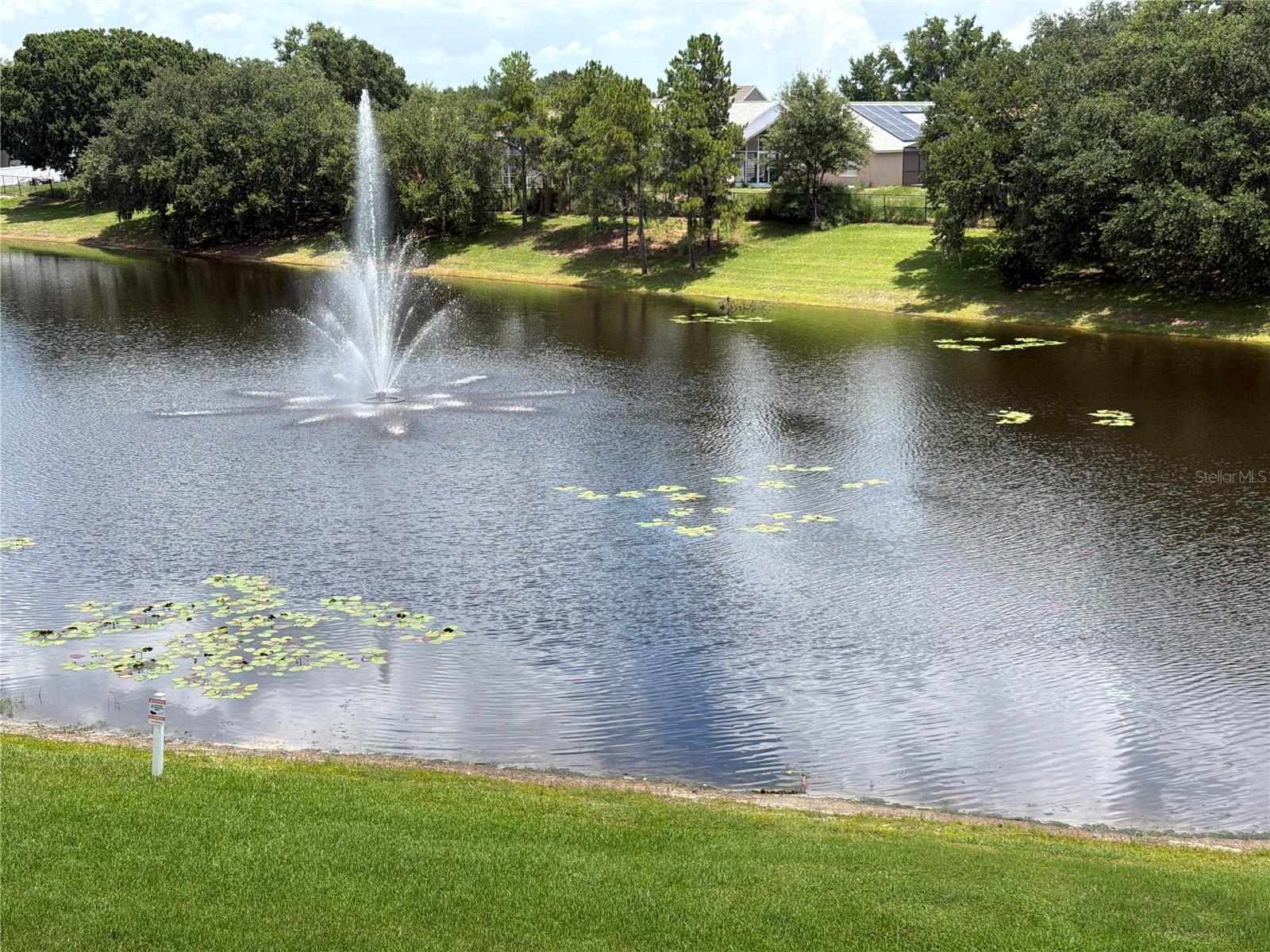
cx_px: 635
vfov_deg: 30.3
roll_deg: +0.3
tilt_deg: -11.7
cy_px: 476
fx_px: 1761
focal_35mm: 48
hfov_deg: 39.7
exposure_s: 1/3096
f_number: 1.78
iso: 64
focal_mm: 6.76
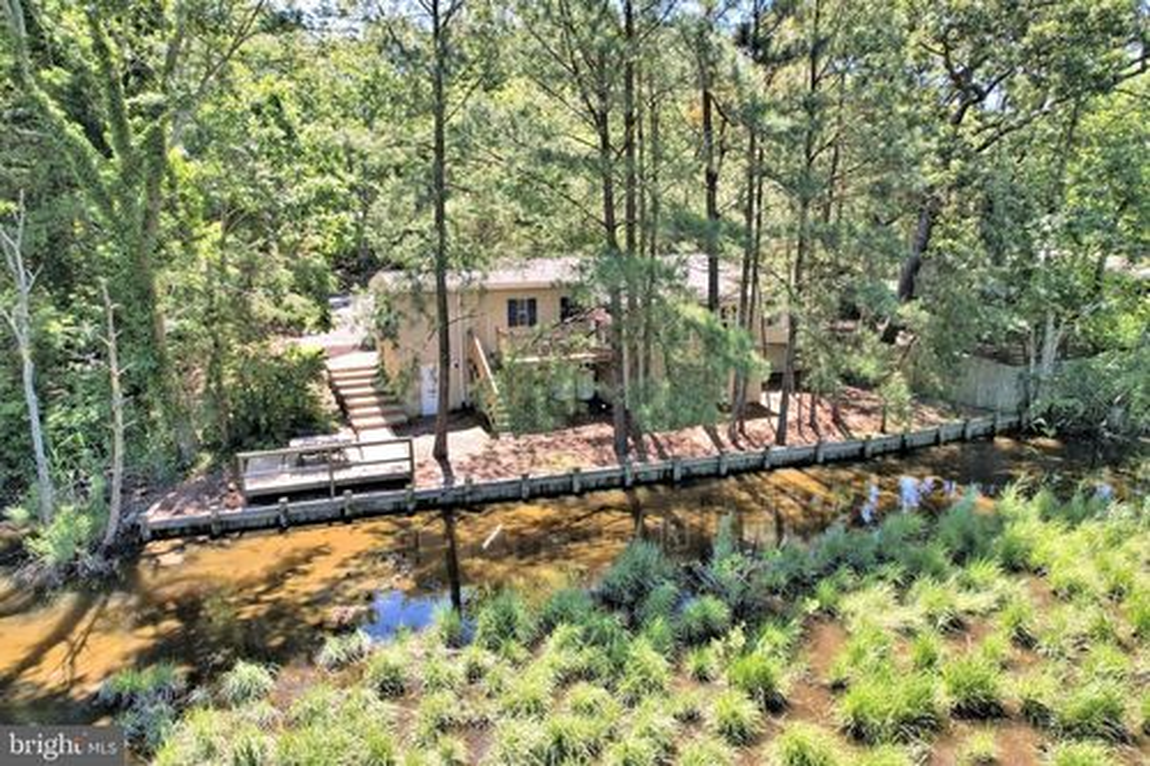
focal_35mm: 22
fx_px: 703
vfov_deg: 57.2
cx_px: 575
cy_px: 383
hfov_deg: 78.6
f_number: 2.8
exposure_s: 1/500
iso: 100
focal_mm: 8.38
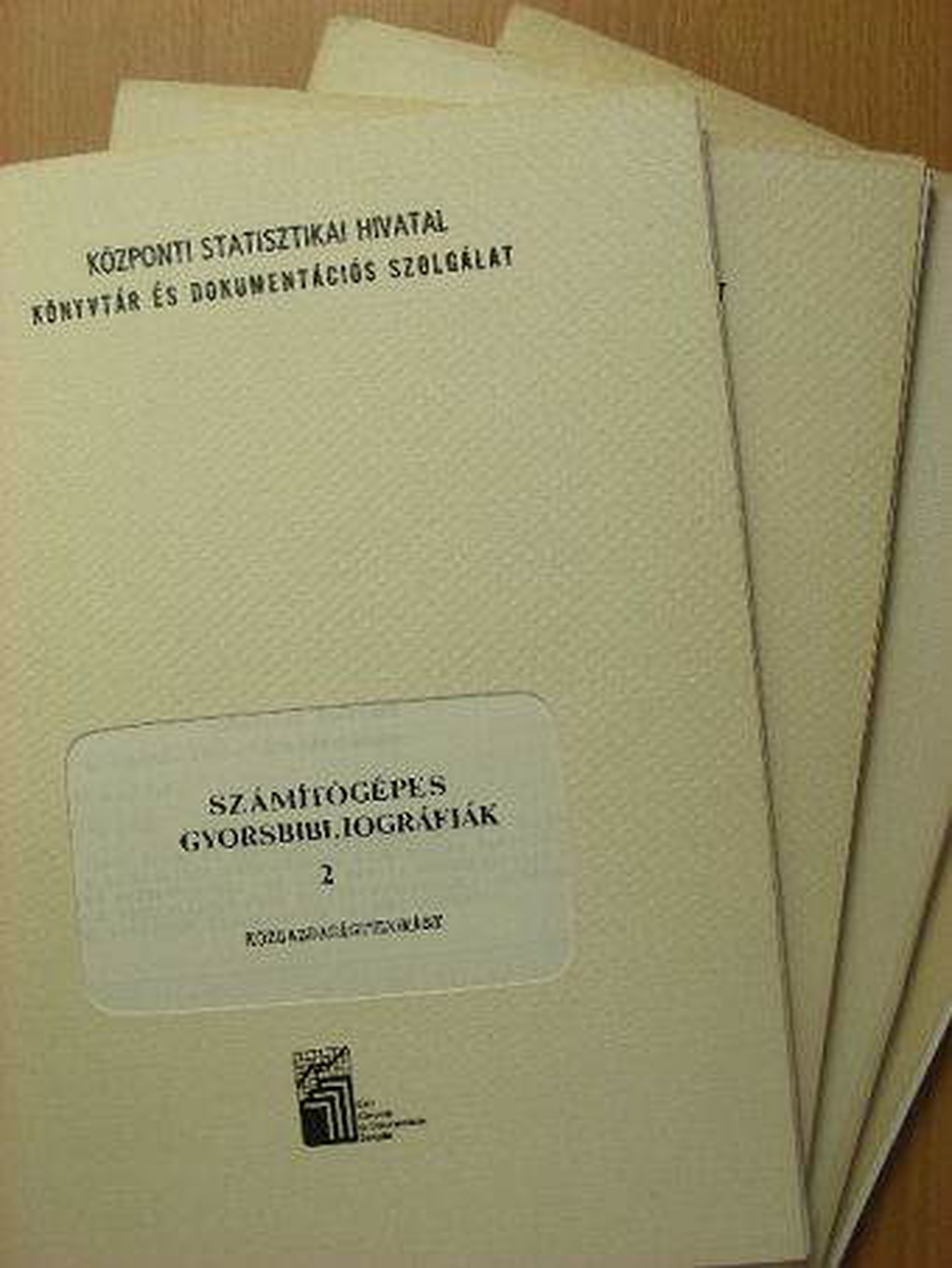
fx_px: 1759
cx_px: 476
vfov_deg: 39.6
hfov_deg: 30.3
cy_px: 634
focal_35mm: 48
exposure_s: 1/61.3
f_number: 3.5
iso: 50
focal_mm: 8
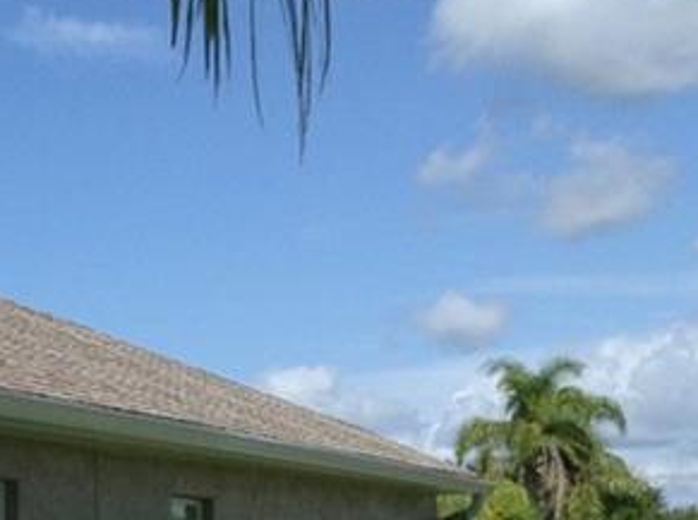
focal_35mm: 116
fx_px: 2334
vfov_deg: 12.3
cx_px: -485
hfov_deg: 15.1
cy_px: 707
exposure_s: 1/1287
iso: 25
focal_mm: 3.3
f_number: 2.4
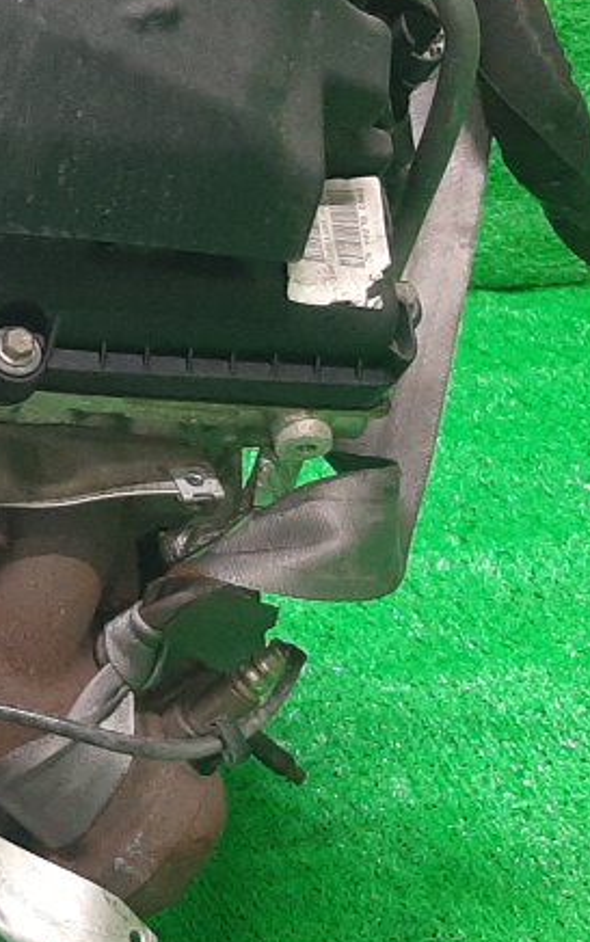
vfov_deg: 22.7
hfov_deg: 13.5
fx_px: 2338
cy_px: 374
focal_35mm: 91
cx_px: -322
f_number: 1.7
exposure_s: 1/50
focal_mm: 3.93
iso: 206
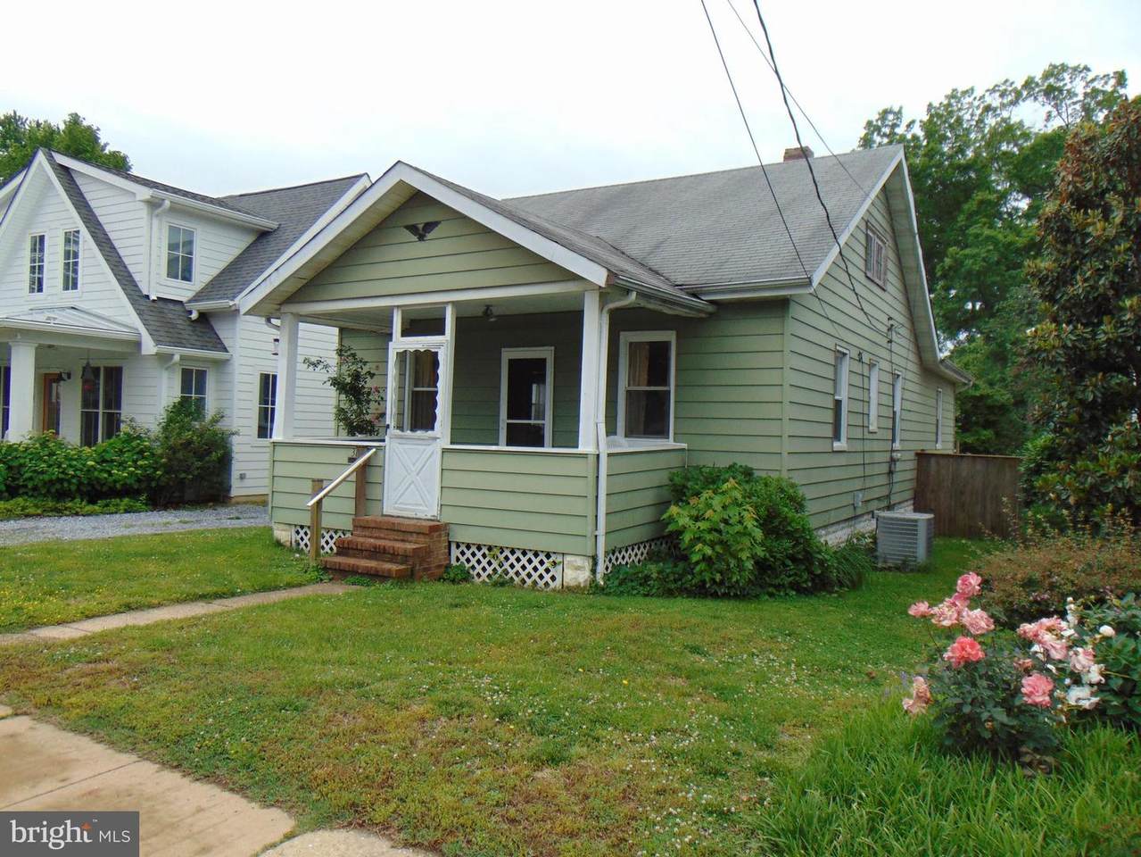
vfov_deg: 54.9
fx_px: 824
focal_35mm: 25
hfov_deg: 69.4
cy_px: 428
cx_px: 570
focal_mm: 4.5
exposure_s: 1/800
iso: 80
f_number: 3
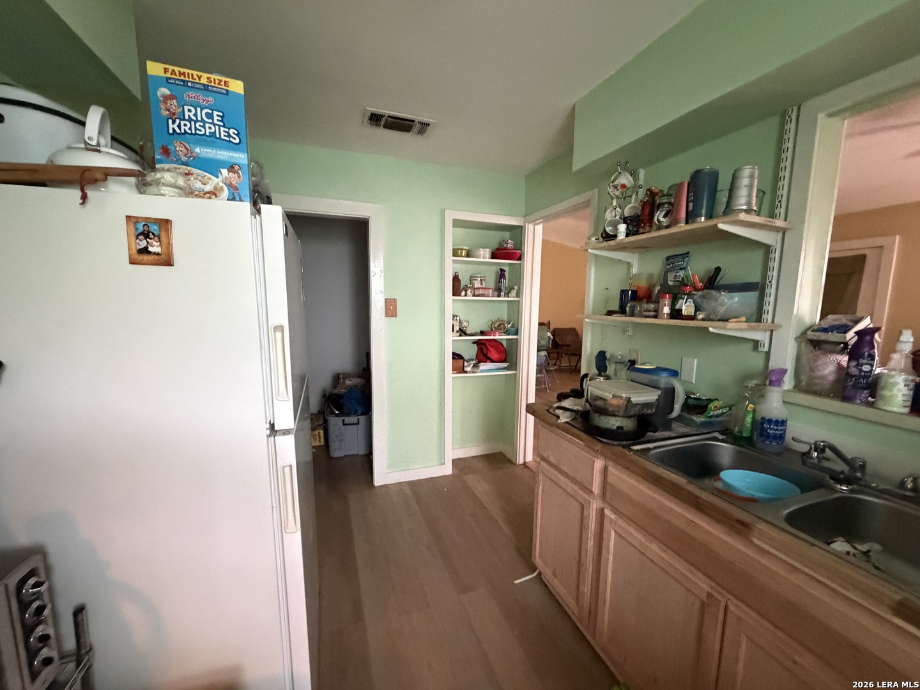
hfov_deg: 102.1
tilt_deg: -6.1
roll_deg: -0.3
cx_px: 460
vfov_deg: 85.7
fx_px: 372
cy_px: 345
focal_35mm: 14
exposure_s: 1/60
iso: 1250
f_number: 2.2
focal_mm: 2.22
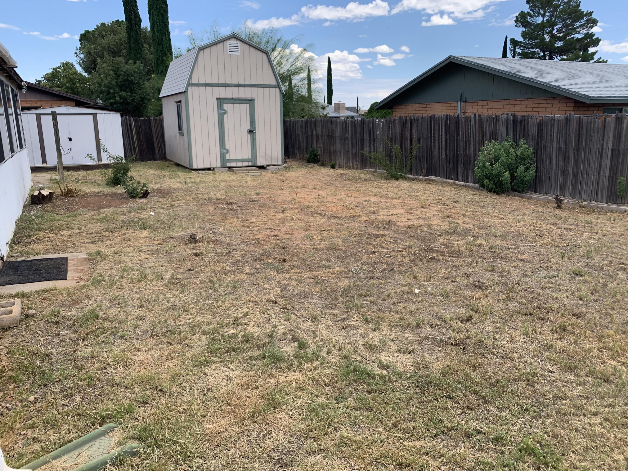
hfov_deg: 67.3
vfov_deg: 53.1
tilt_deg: -12.5
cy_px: 236
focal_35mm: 26
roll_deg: +1.7
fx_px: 472
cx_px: 314
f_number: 1.8
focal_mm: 4.25
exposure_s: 1/972
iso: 25
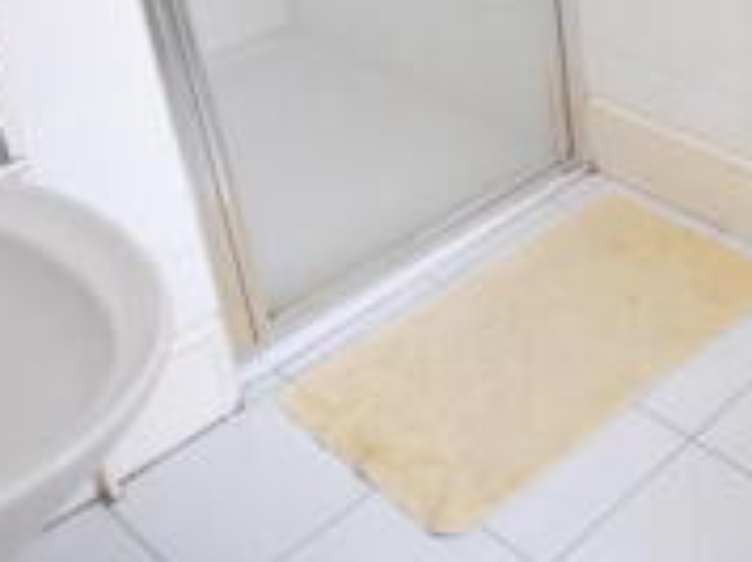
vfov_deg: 26.4
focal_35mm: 53
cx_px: 809
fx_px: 1150
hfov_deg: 32.3
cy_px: 36
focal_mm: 10
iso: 400
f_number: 4
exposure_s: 1/25
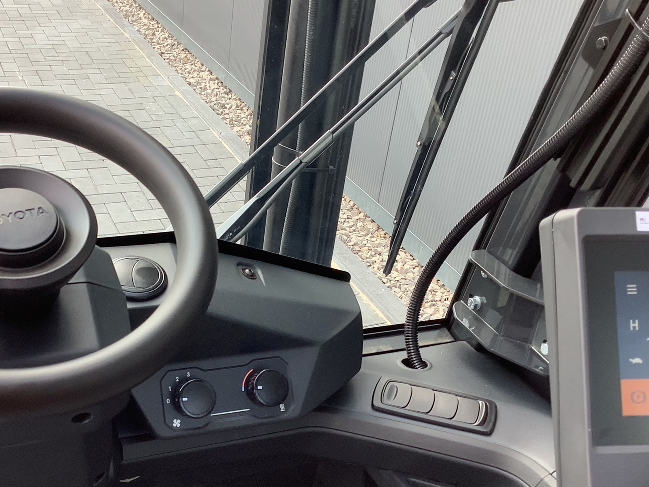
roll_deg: -5.1
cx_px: 228
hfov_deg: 43.4
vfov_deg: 33.5
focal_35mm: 43
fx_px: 806
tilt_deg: -31.1
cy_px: 292
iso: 32
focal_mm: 3.3
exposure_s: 1/100
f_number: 2.4
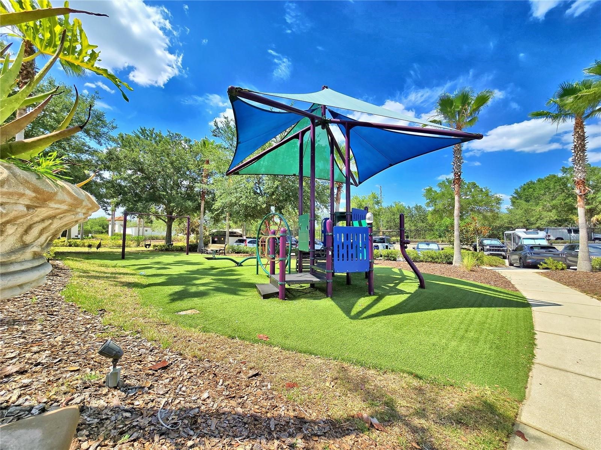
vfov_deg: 89.9
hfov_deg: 106.2
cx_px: 300
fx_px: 226
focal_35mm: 13
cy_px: 225
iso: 50
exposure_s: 1/2088
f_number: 2.2
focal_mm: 2.2
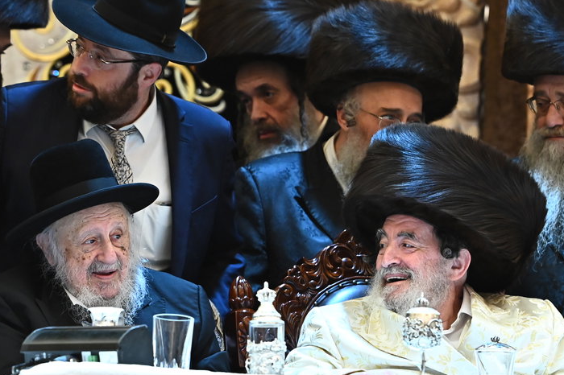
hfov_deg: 6.1
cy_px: 194
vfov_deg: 4.0
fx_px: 5324
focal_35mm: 340
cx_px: 197
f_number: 4.5
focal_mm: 170
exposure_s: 1/250
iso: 2500
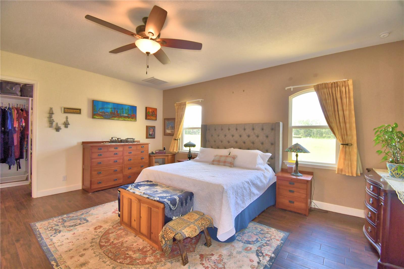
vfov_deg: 77.3
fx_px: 168
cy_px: 134
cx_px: 202
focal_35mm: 15
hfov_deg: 100.4
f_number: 4.5
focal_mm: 10
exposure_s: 1/60
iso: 200
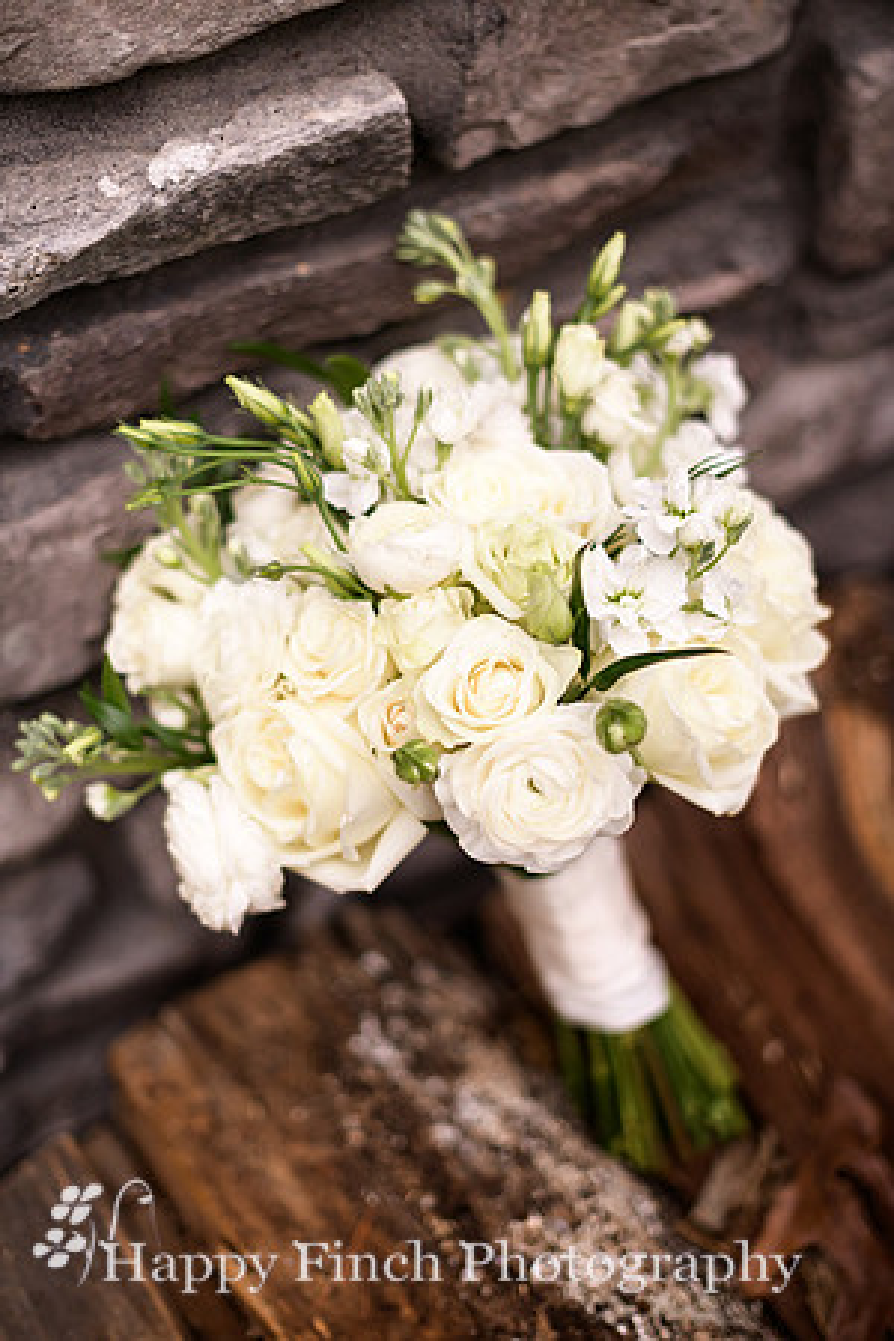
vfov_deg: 39.6
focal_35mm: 50
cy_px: 670
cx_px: 447
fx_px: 1862
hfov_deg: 27.0
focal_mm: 50
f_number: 1.8
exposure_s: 1/6400
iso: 400
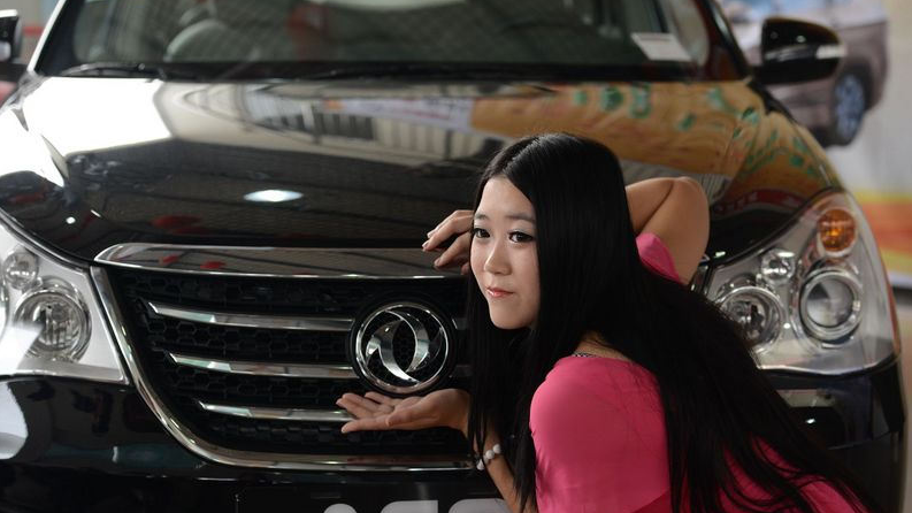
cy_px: 297
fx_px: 1789
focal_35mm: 74
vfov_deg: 16.3
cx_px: 458
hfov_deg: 28.6
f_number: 3.5
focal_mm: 70
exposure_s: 1/160
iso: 1000
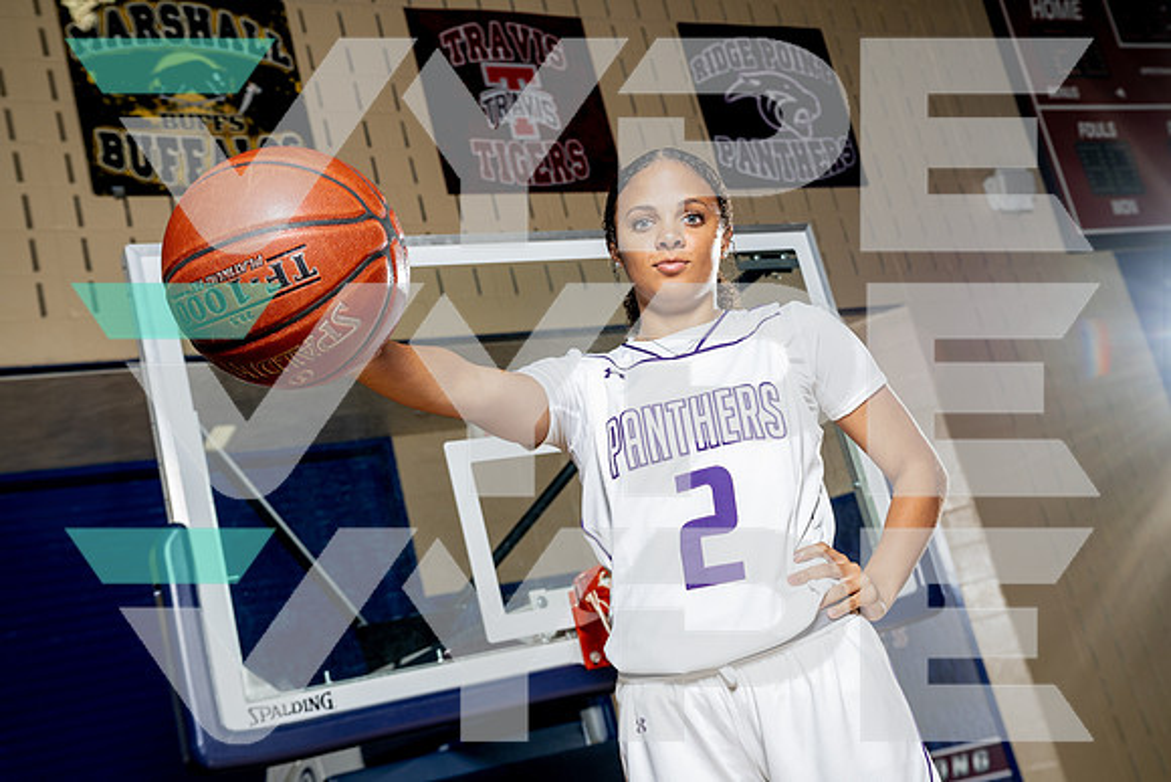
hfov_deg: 44.5
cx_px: 586
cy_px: 391
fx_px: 1431
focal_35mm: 44
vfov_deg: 30.5
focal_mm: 44
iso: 400
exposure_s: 1/250
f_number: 5.6
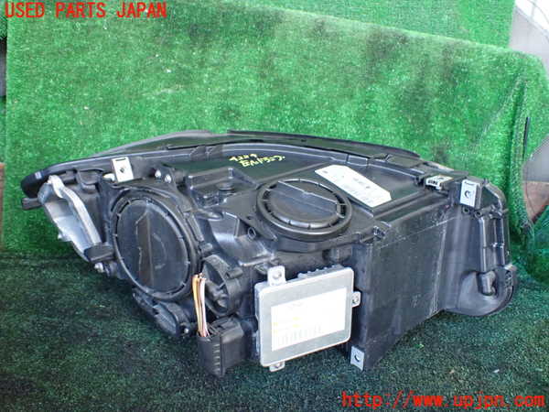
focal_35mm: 30
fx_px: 476
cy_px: 206
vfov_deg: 46.8
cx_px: 274
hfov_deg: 60.0
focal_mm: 5.4
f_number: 2.3
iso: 800
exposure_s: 1/125
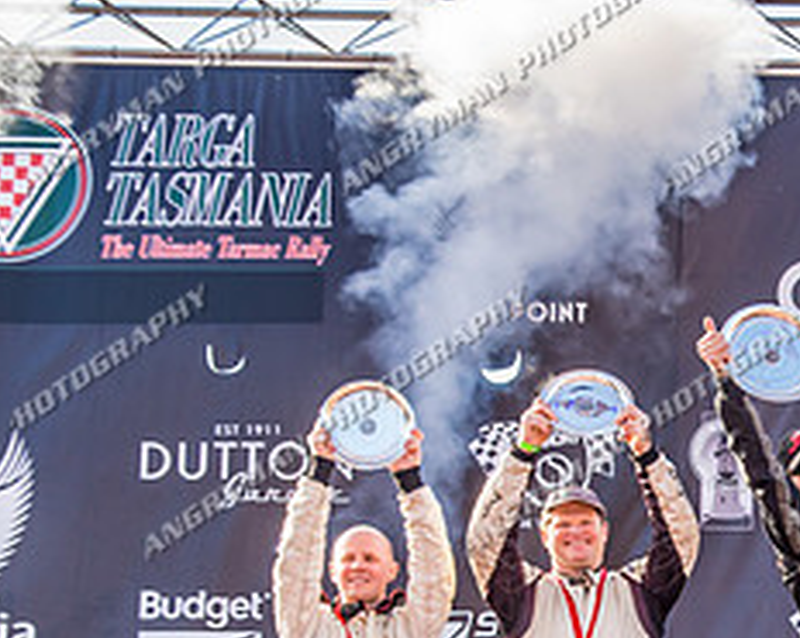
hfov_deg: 16.1
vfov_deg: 13.2
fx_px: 2719
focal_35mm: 115
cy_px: 626
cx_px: 955
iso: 200
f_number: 5.6
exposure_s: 1/200
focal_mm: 32
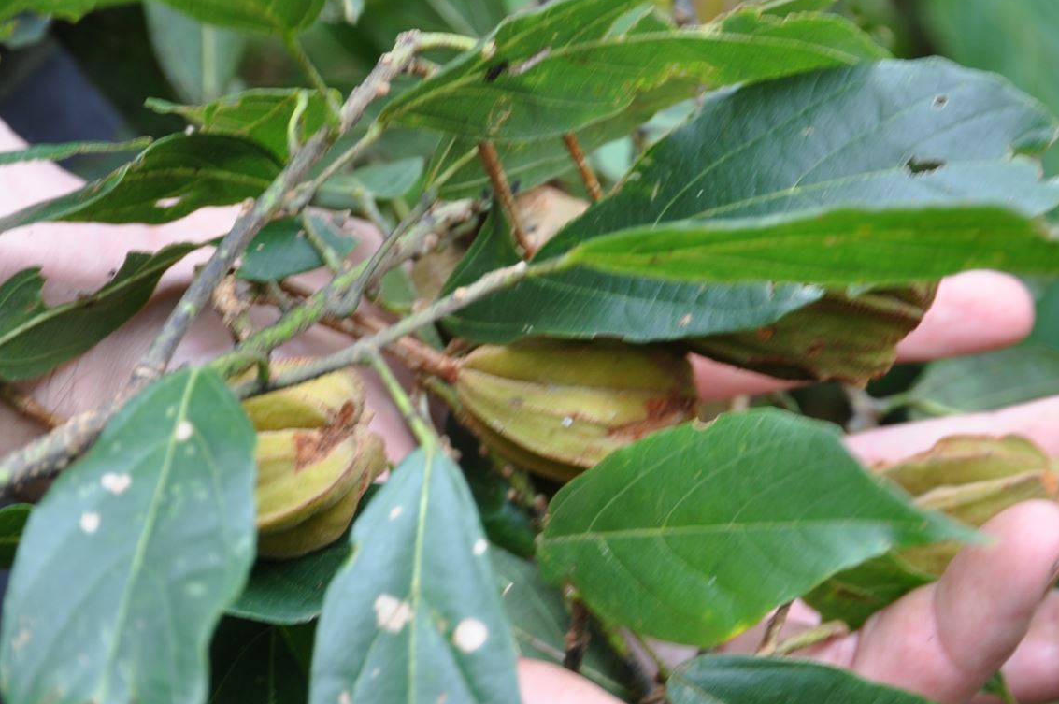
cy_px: 467
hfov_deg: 15.2
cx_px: 588
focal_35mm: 135
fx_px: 3967
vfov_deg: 10.1
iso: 250
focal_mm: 48
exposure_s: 1/30
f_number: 5.6
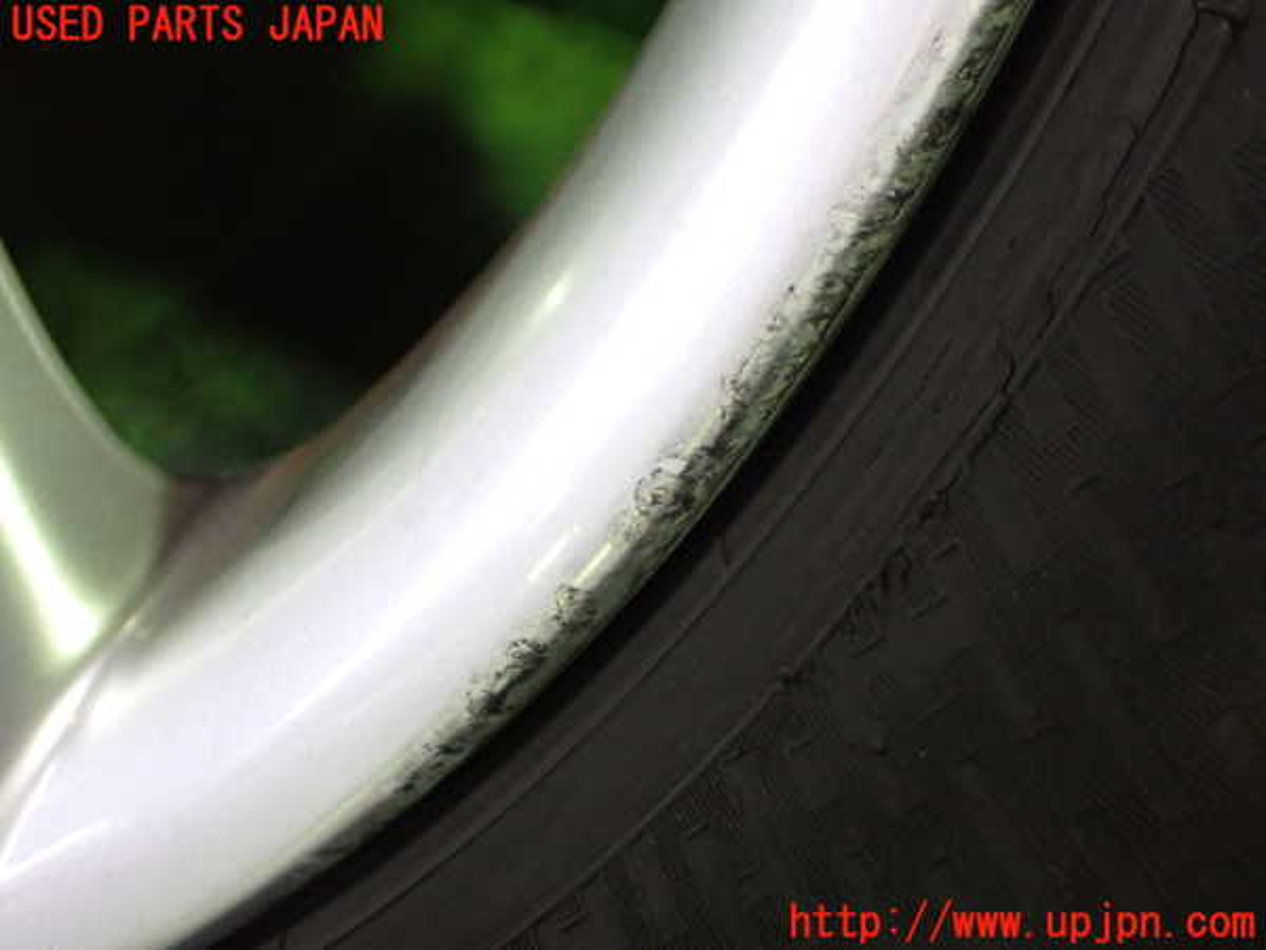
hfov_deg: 38.2
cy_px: 475
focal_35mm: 50
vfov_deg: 29.1
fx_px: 1829
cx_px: 633
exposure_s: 1/50
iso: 800
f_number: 3.2
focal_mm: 9.01
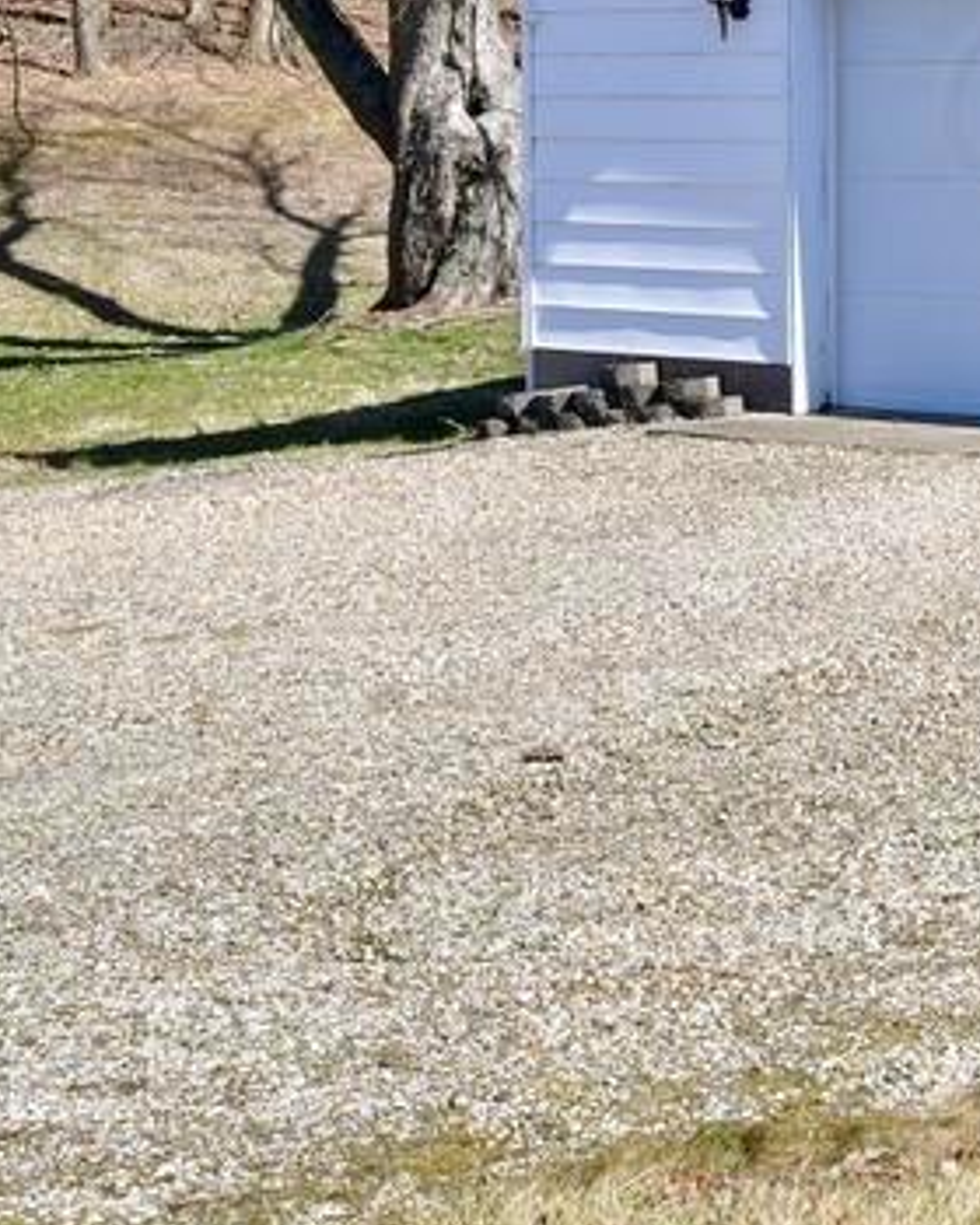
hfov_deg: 15.2
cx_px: 1309
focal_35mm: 96
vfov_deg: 19.5
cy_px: 88
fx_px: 3481
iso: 400
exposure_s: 1/250
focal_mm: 22
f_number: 14
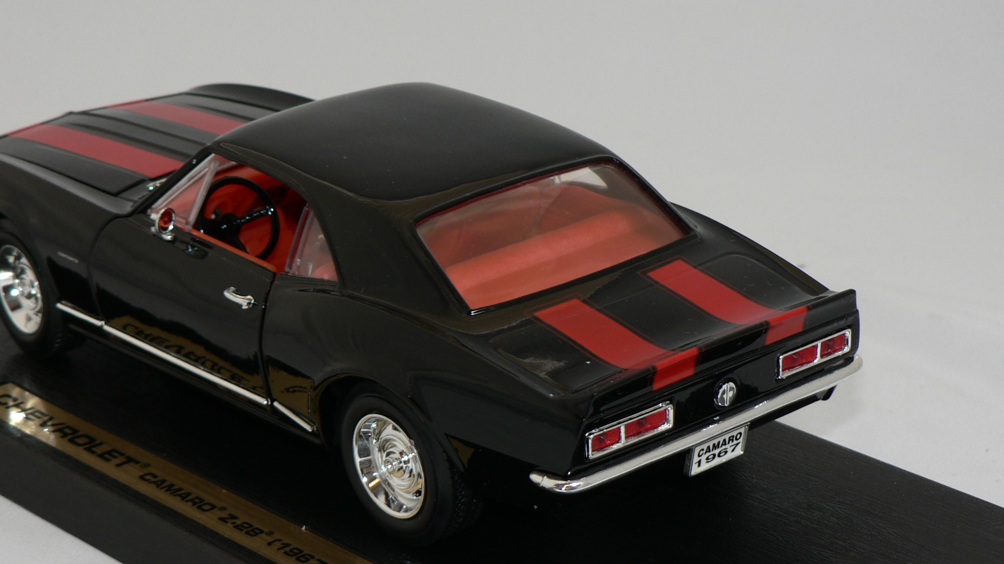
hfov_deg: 22.0
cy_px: 296
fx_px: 2582
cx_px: 434
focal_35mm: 97
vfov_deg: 12.5
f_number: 3.2
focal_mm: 12
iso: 80
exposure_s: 1/60
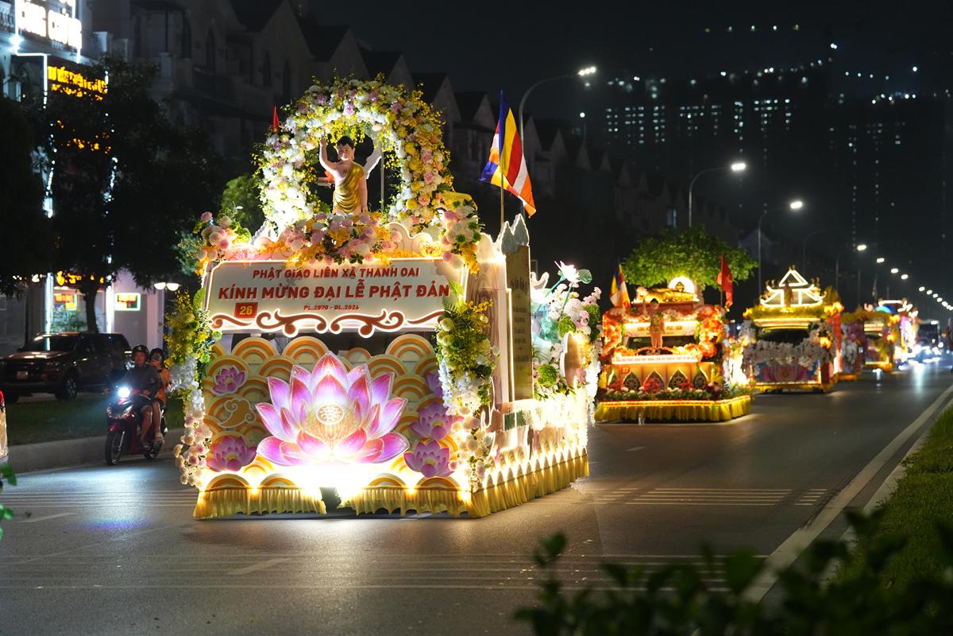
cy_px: 318
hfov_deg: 24.8
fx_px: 2171
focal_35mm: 82
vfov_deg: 16.7
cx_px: 476
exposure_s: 1/200
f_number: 3.5
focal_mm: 82
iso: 5000
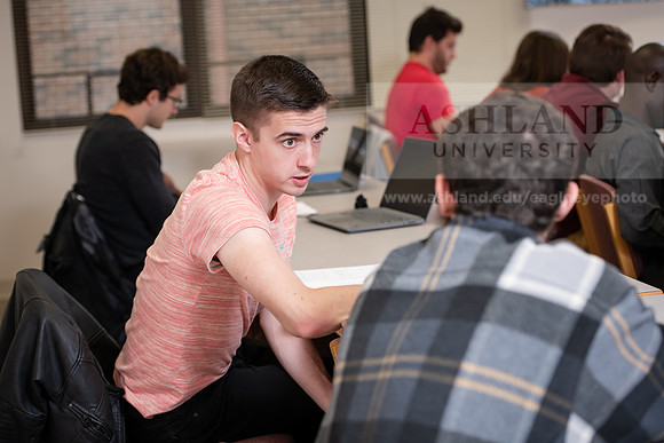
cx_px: 332
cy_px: 222
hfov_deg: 26.0
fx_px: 1439
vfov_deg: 17.5
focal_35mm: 78
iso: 640
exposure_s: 1/200
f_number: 3.5
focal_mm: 78
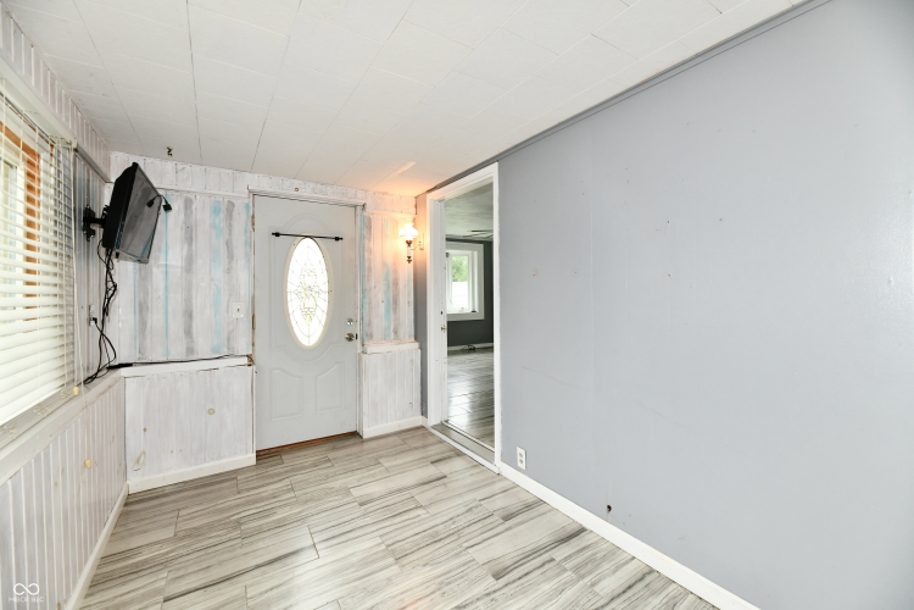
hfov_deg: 104.3
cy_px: 305
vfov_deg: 81.2
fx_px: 355
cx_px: 457
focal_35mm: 14
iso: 640
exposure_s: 1/60
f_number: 6.3
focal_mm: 14
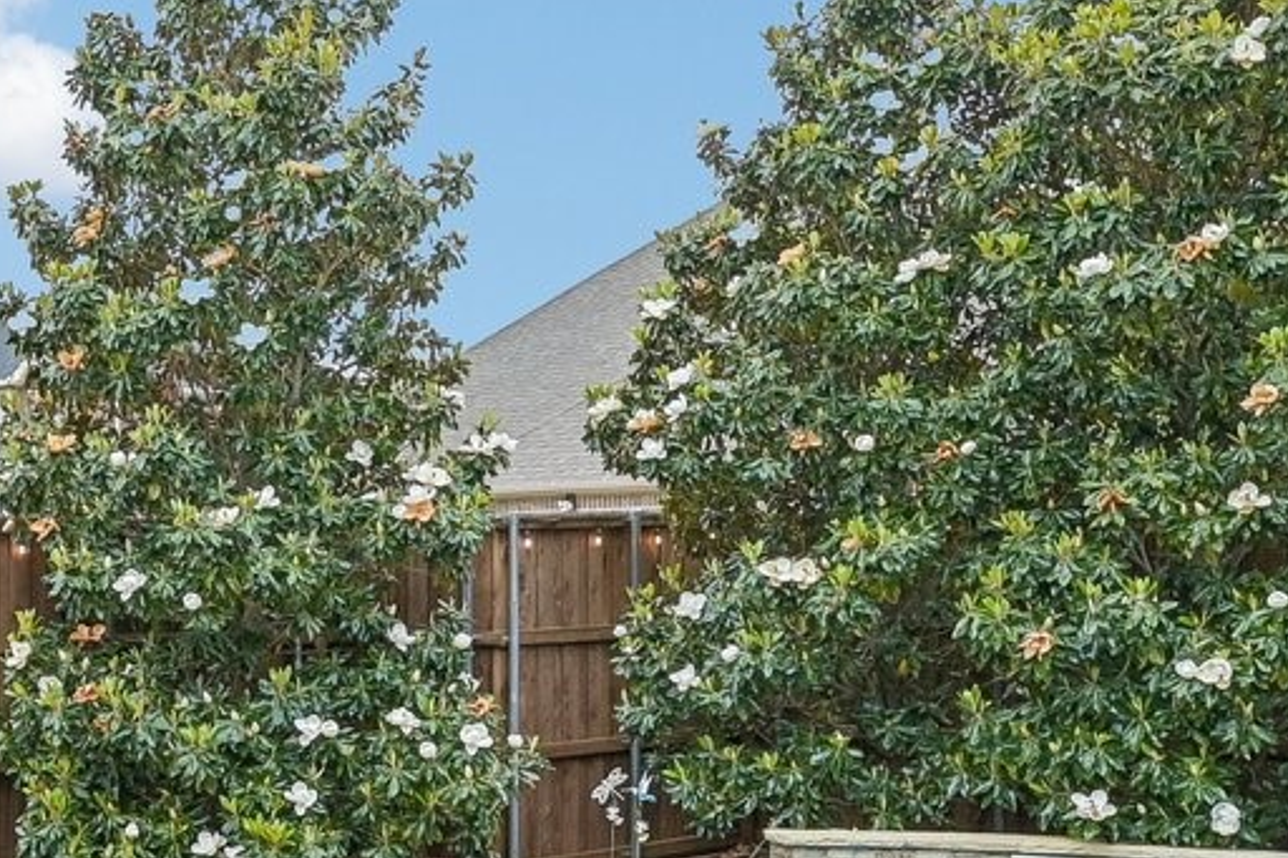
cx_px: -229
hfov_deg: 27.8
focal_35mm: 64
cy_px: 588
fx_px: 2289
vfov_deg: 21.1
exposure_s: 1/160
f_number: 8
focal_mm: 16
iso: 400
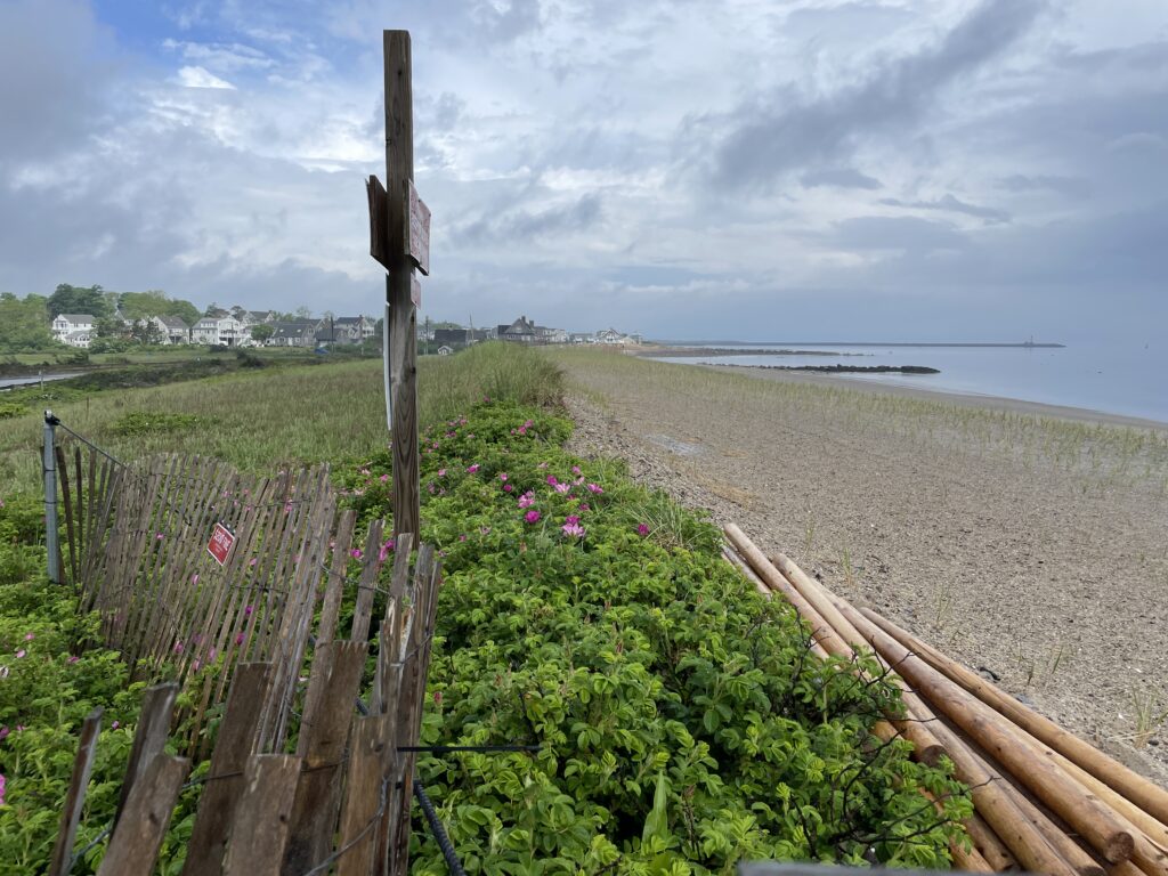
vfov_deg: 53.1
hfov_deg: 67.3
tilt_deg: -5.8
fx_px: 877
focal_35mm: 26
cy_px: 438
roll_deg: +0.0
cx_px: 584
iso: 32
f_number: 1.6
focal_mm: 4.2
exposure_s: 1/5051
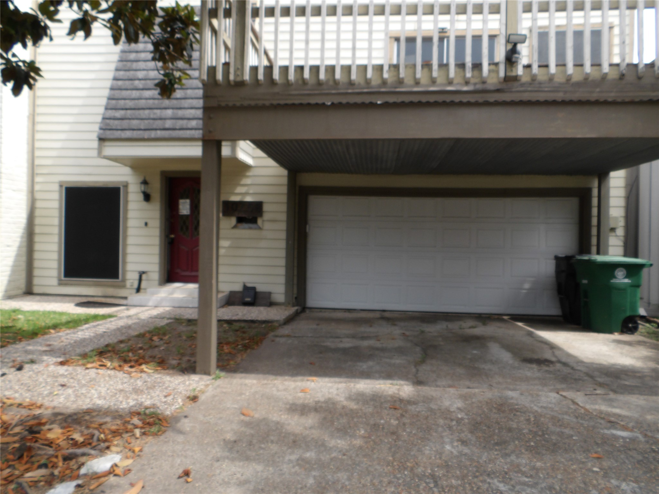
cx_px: 330
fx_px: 438
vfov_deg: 58.9
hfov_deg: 73.9
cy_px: 247
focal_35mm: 23
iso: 100
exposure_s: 1/184
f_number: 4.1
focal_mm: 4.2
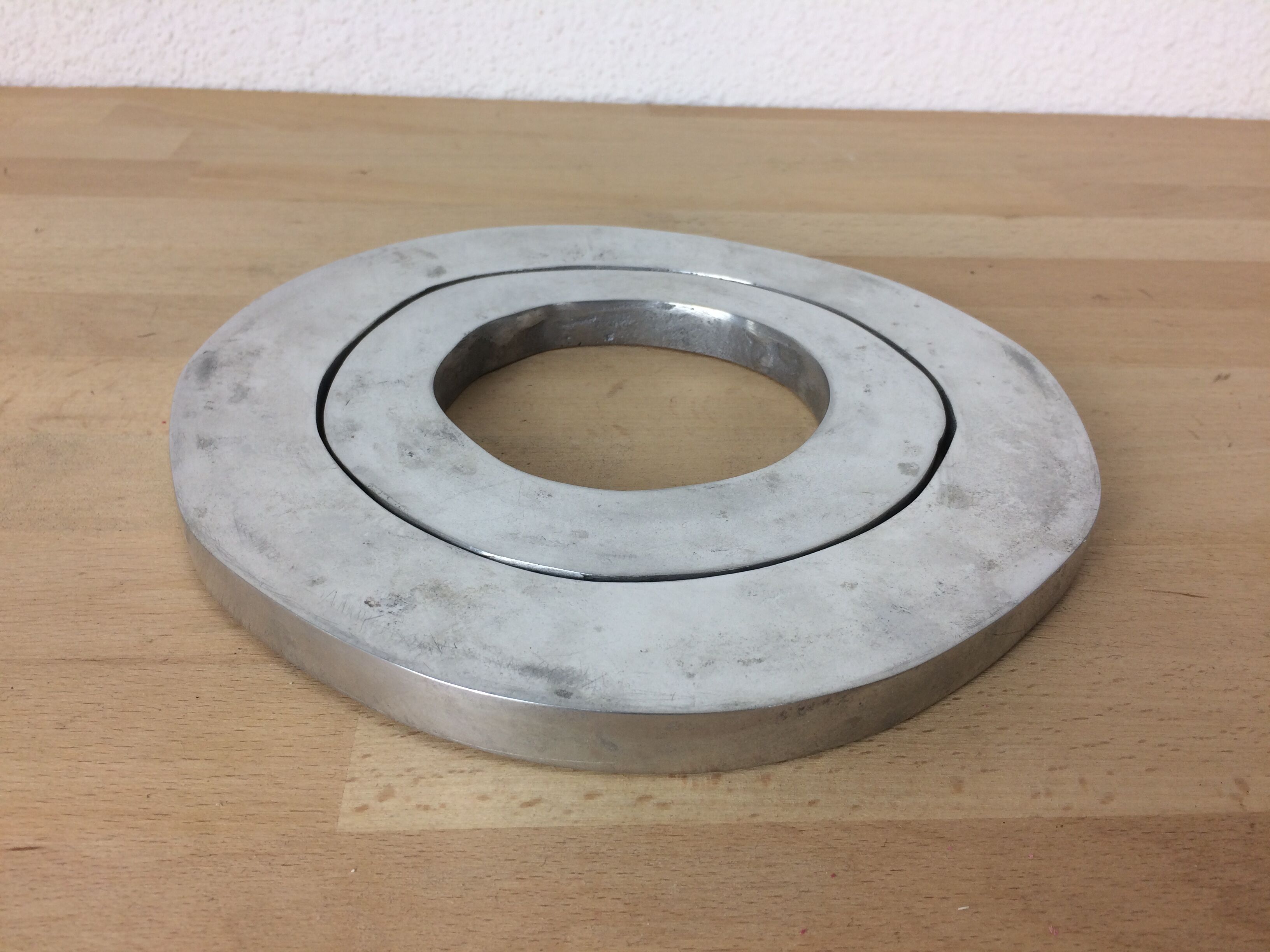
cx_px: 635
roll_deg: -4.5
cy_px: 476
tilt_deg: -32.7
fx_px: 1064
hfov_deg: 61.7
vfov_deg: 48.2
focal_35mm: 29
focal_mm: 4.15
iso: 40
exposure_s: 1/50
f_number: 2.2
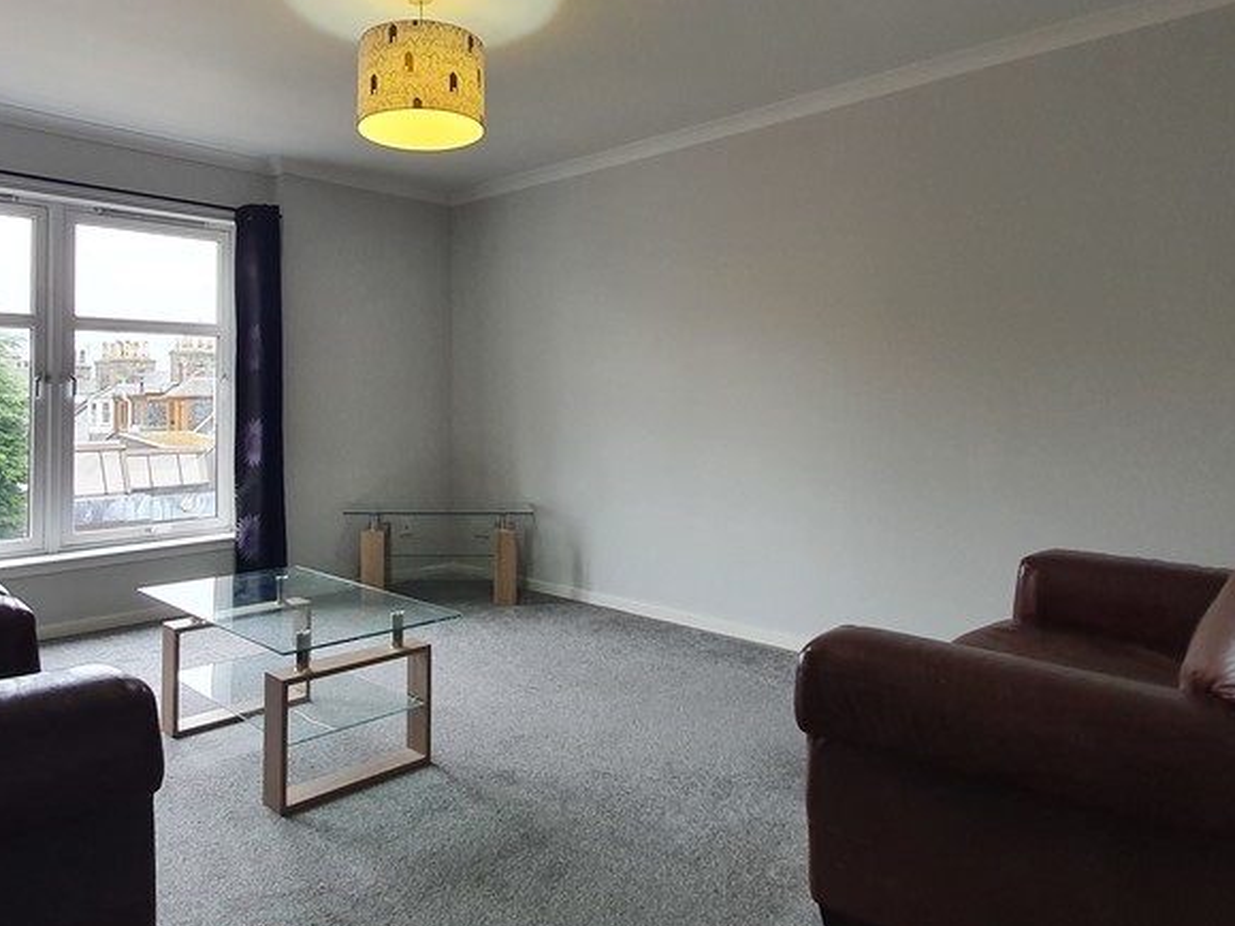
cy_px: 376
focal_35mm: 23
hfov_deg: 73.1
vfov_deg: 58.4
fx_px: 820
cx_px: 488
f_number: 2.2
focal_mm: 1.8
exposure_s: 1/50
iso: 125
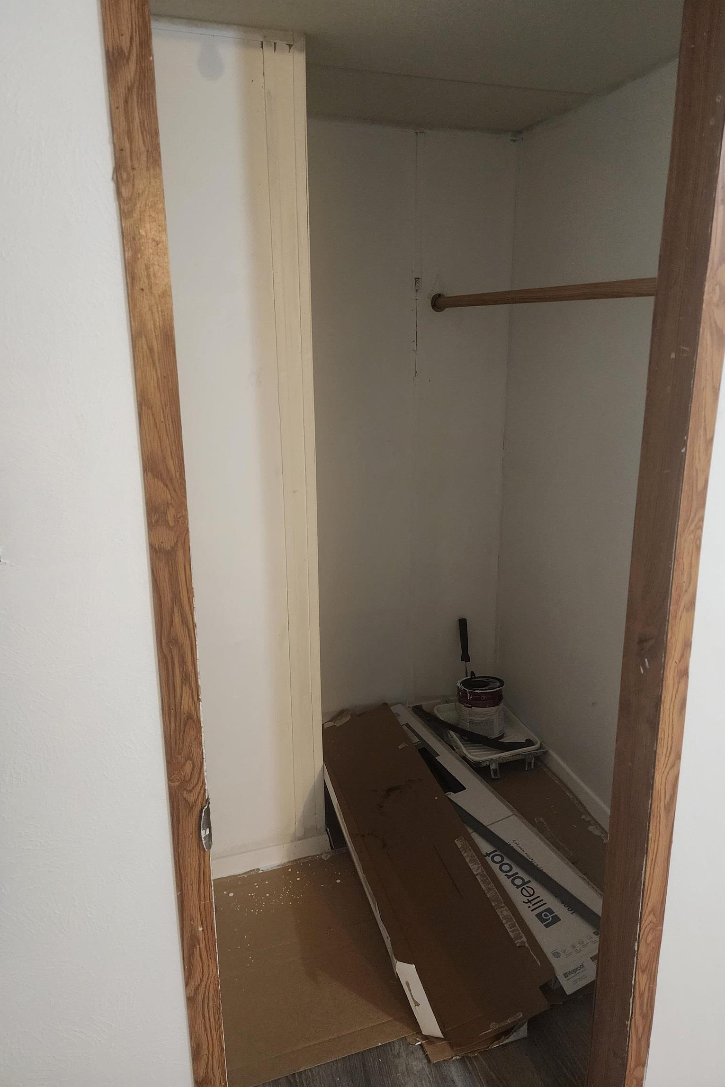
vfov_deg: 73.7
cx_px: 396
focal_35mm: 24
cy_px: 544
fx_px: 725
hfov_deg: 53.1
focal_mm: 6.4
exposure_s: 1/60
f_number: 1.8
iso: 500
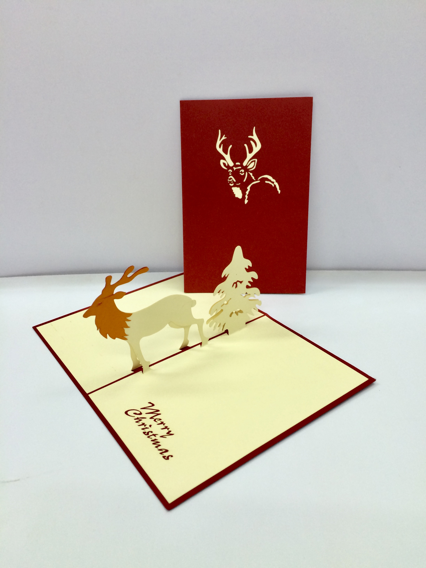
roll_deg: +1.6
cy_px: 284
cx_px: 213
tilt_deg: -28.4
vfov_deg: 61.7
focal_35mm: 29
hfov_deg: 48.2
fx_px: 476
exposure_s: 1/33
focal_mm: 4.15
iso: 50
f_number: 2.2
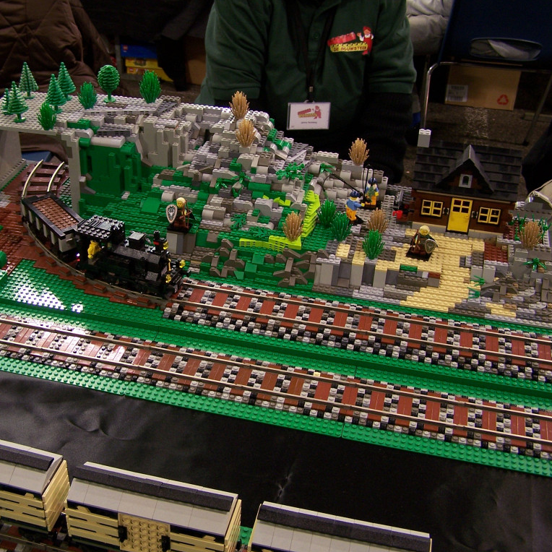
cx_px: 220
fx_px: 812
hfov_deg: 37.4
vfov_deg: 37.6
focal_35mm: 45
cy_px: 275
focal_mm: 6.3
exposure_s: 1/2
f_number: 2.8
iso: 80
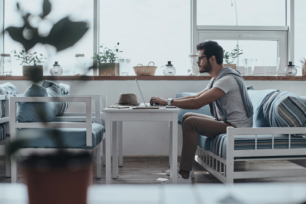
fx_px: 425
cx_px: 153
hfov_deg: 39.6
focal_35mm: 50
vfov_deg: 27.0
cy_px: 102
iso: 200
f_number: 2.5
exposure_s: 1/1600
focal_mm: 50
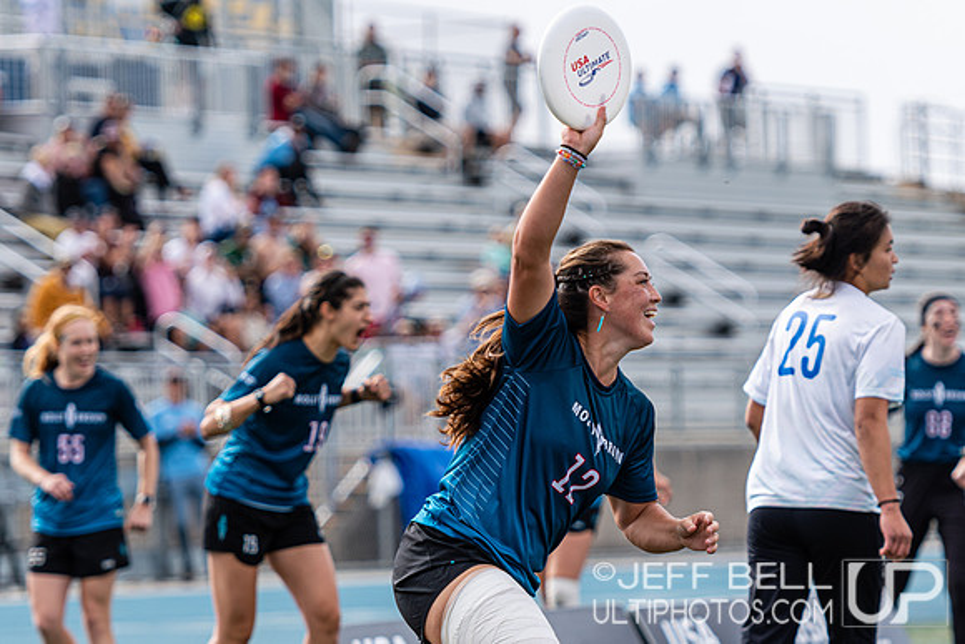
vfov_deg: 5.1
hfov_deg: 7.7
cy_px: 372
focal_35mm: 268
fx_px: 7180
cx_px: 558
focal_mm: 145
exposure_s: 1/1000
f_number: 2.8
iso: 100
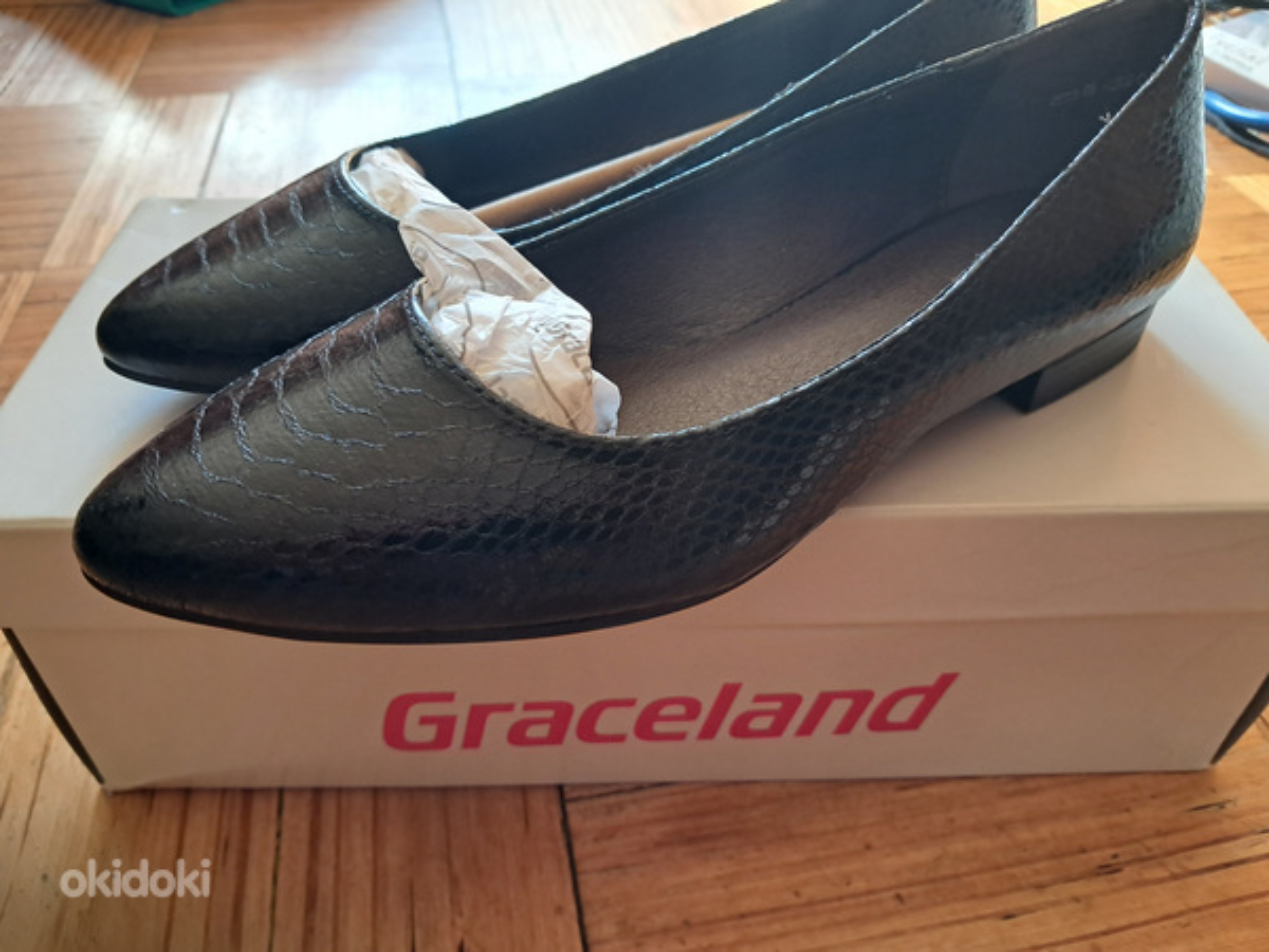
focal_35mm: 27
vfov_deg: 51.4
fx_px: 990
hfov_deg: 65.3
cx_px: 634
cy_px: 476
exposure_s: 1/50
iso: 160
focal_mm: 4
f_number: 1.8
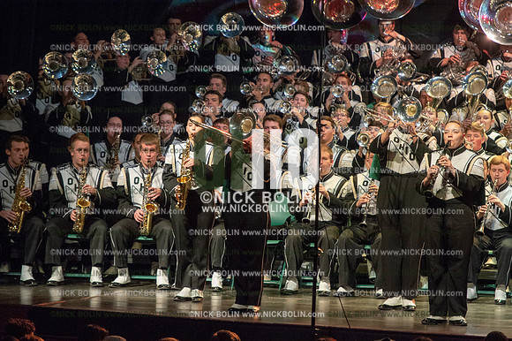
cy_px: 170
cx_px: 256
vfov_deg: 5.7
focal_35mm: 240
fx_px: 3411
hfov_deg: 8.6
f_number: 5.6
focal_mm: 240
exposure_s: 1/250
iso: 8000
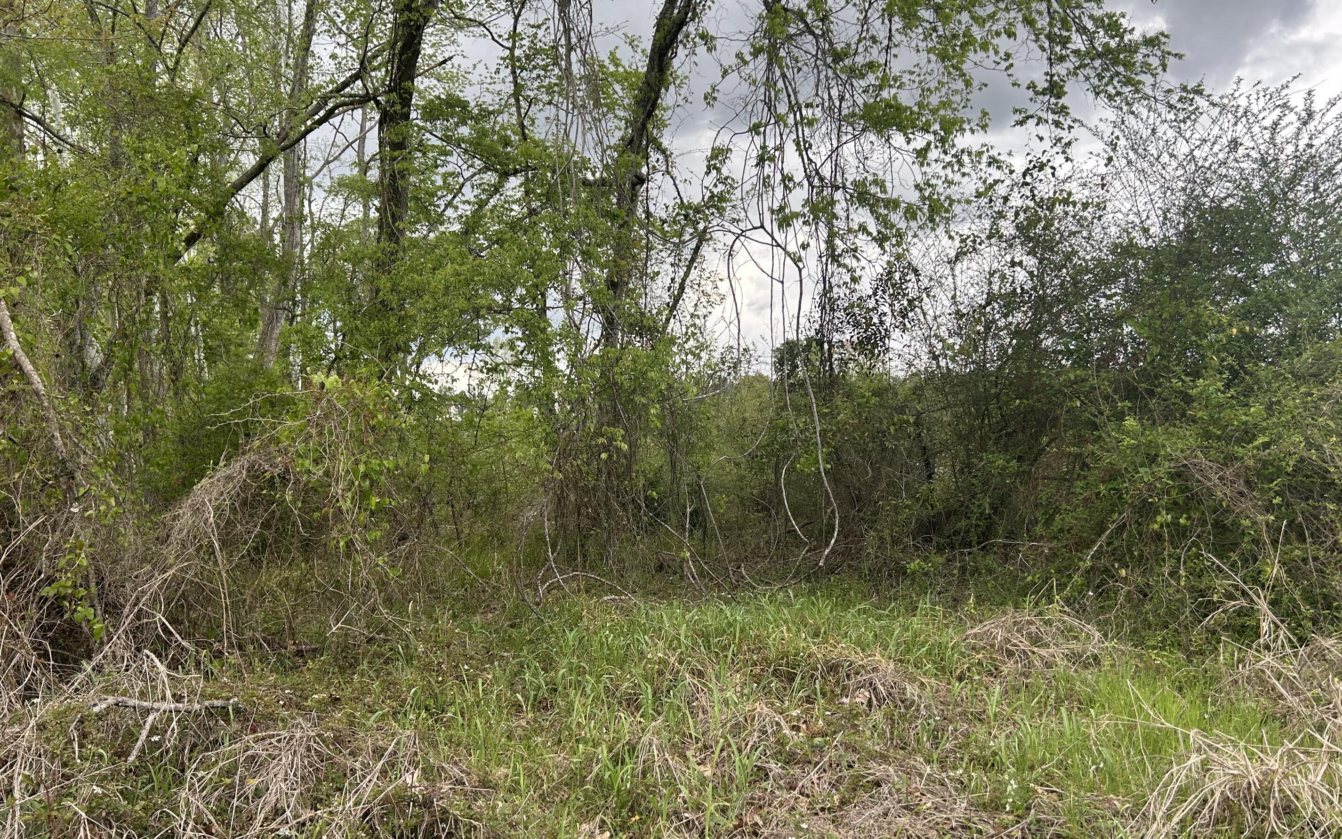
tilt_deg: +1.5
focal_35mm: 29
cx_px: 675
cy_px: 420
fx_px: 1061
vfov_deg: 43.1
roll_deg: +1.2
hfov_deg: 64.6
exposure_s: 1/1000
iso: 50
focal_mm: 5.7
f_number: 1.5
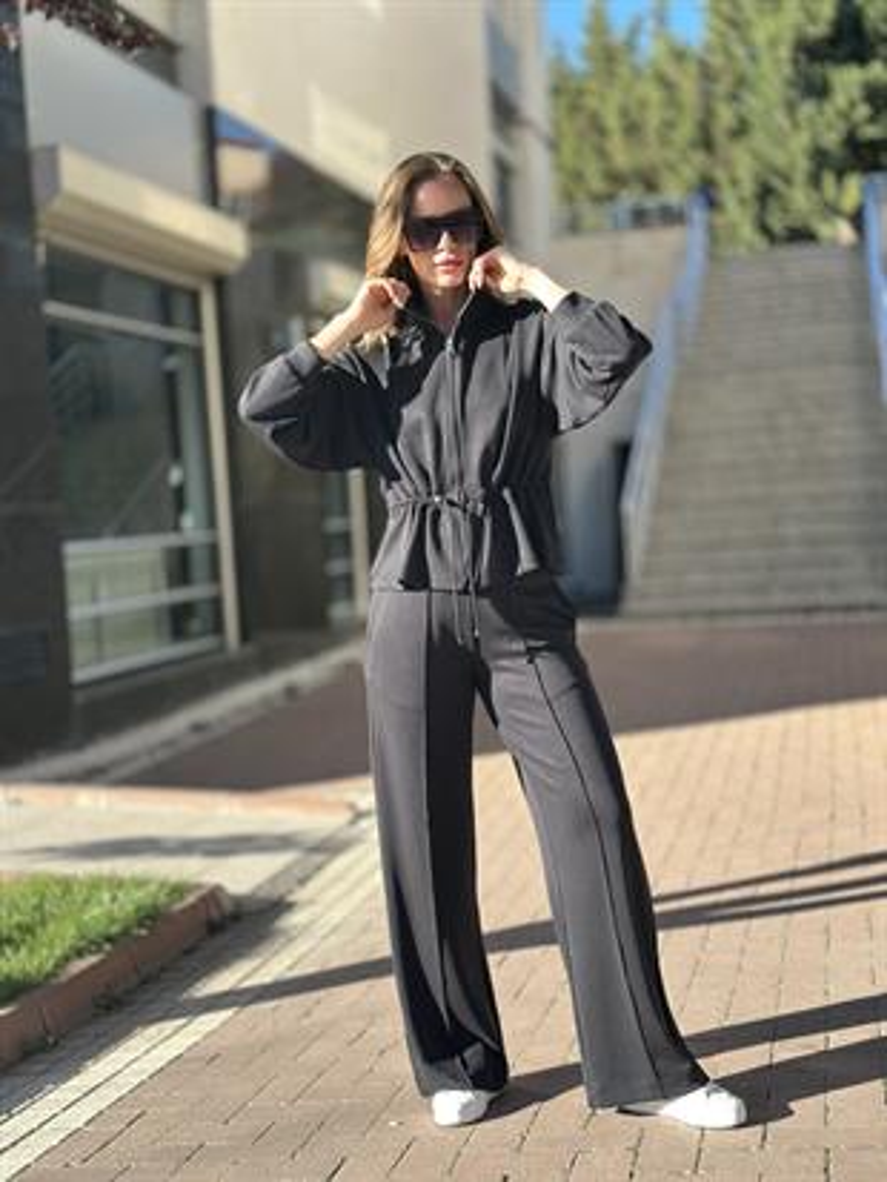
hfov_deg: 30.3
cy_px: 591
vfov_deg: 39.6
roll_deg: +2.1
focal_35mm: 48
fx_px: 1639
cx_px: 444
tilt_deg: -3.6
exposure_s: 1/773
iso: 80
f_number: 1.78
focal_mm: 6.86
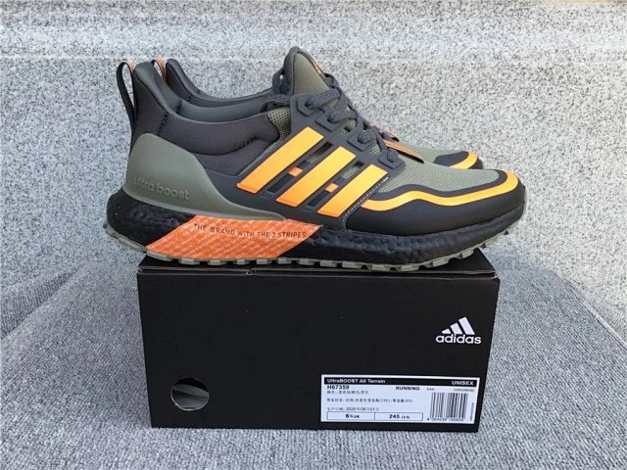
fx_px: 562
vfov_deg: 45.4
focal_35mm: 31
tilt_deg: -17.5
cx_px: 314
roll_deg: +0.3
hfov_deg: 58.4
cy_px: 235
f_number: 2.4
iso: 25
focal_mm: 3.3
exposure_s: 1/184
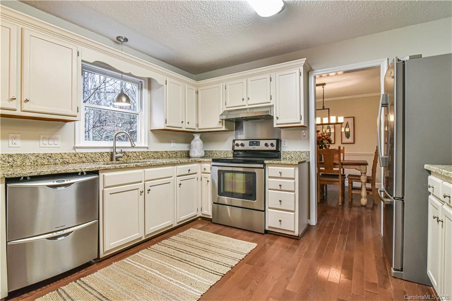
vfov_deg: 73.8
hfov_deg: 96.7
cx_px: 226
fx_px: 201
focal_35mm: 16
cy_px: 150
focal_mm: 16
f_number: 11
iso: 4000
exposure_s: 1/125
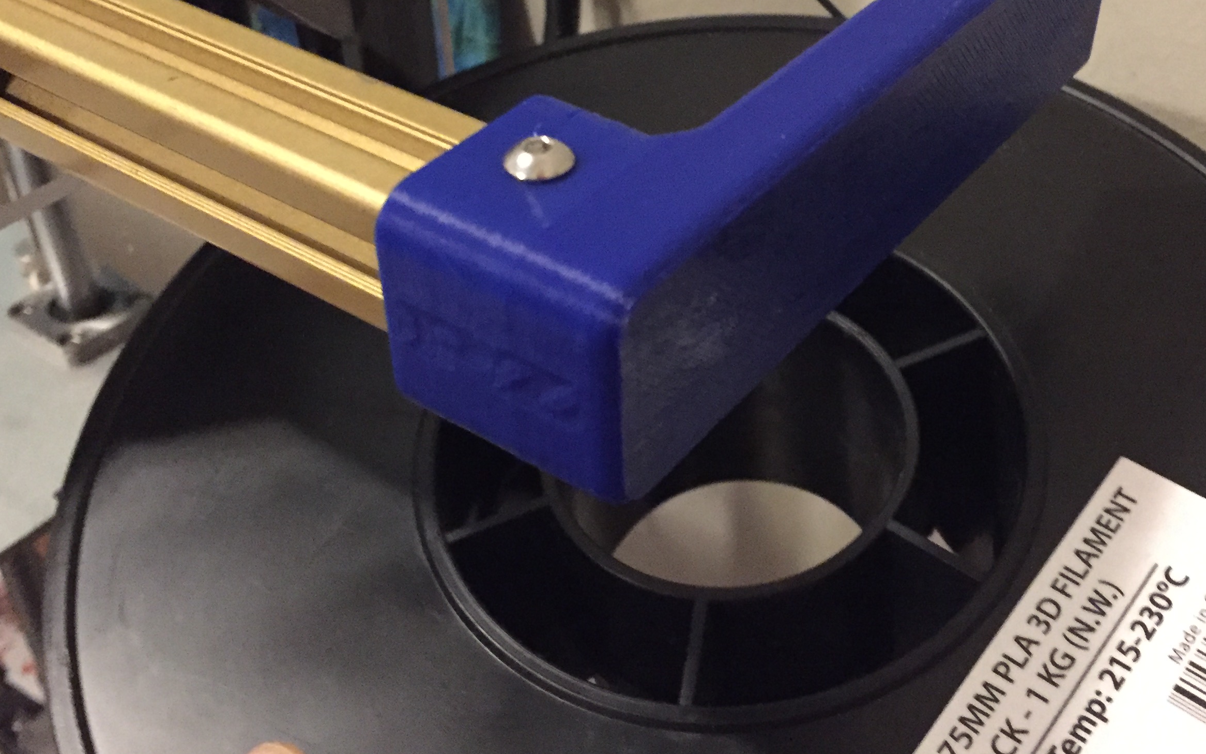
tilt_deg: -36.0
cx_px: 711
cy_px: 252
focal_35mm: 43
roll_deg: +0.2
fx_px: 1413
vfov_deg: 29.7
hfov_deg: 46.0
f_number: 2.2
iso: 500
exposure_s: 1/15
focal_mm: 4.15
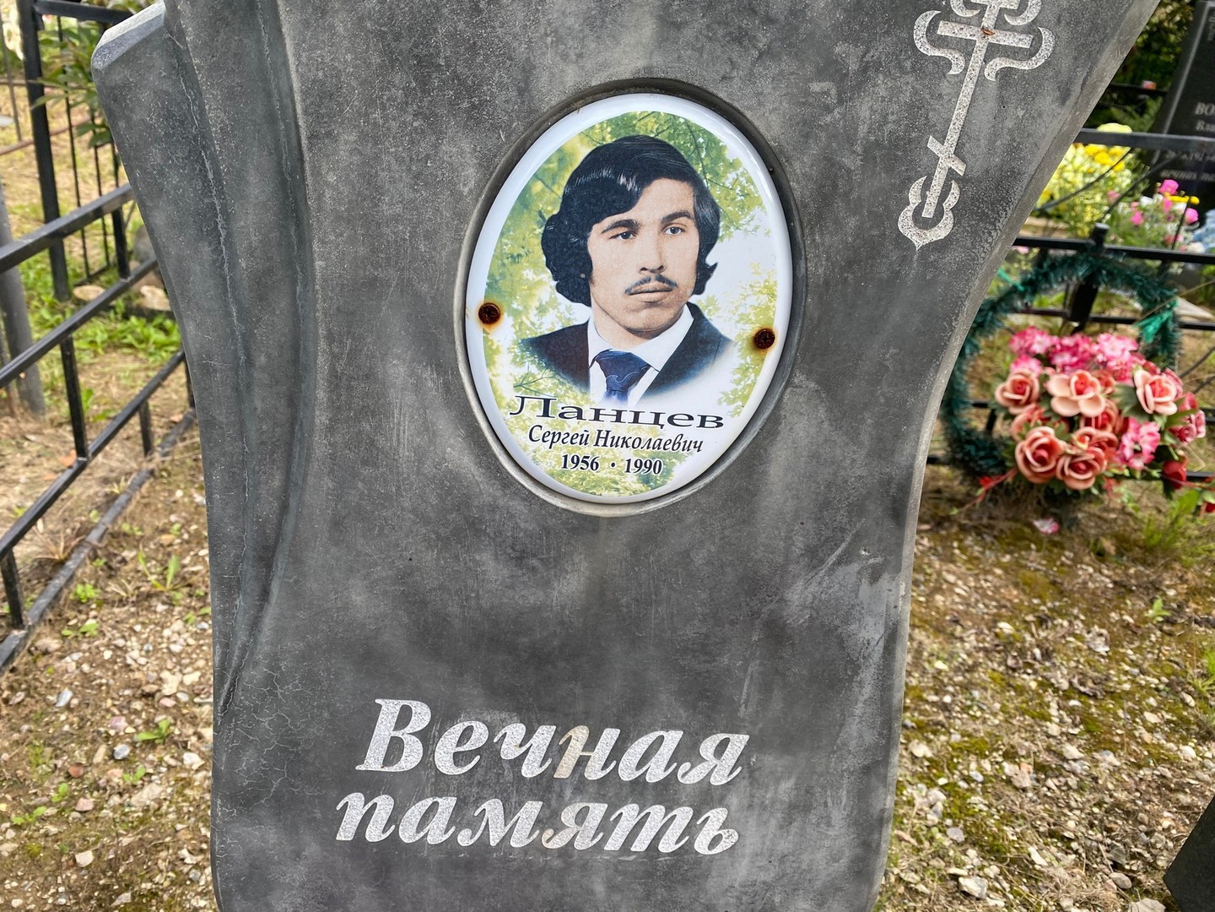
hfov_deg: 67.3
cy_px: 456
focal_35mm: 26
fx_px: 913
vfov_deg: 53.1
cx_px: 608
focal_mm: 4.25
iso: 32
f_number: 1.8
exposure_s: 1/454
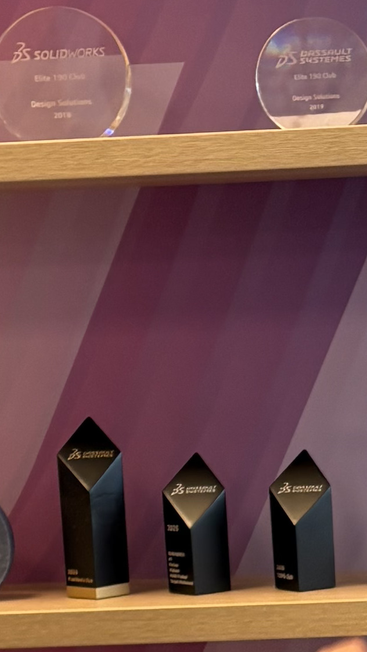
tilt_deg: -9.9
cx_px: 440
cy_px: 697
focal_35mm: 144
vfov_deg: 14.6
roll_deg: +1.5
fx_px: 2492
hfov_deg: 8.3
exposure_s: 1/50
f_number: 1.6
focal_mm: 5.96
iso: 80
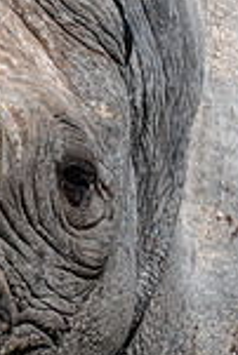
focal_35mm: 2799
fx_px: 27691
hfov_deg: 0.5
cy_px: 217
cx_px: -117
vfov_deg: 0.7
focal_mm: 600
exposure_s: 1/500
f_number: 7.1
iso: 100
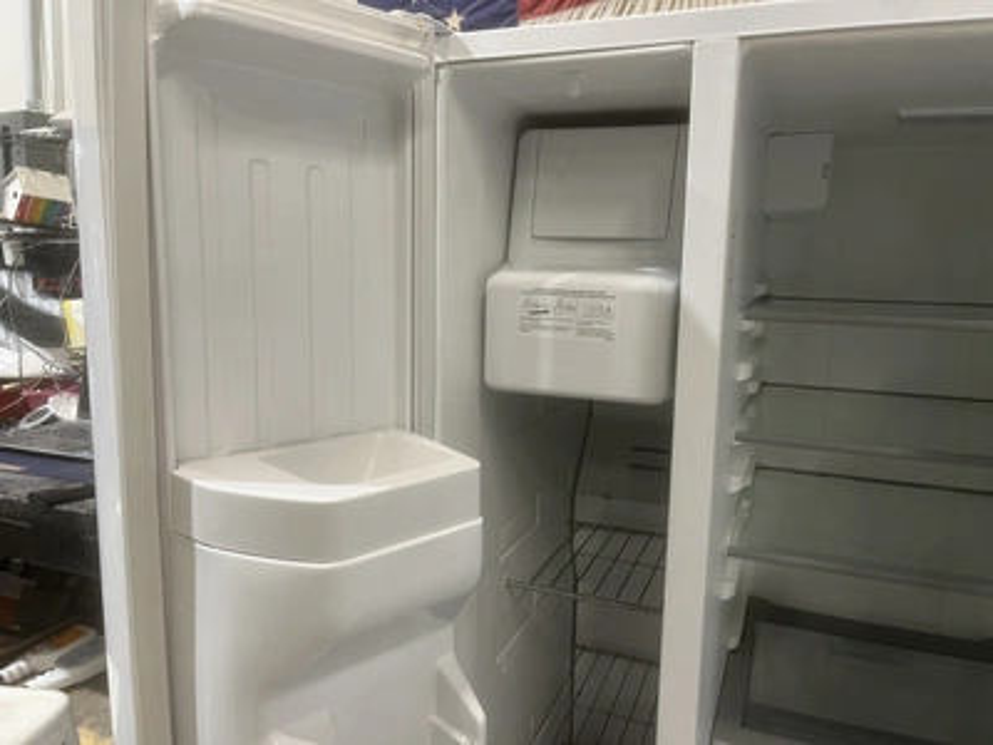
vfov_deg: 53.1
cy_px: 372
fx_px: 746
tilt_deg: -8.8
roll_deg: -0.2
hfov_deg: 67.3
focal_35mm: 26
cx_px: 496
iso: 100
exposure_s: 1/60
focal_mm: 5.1
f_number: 1.6
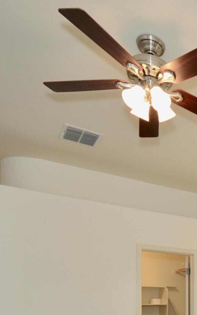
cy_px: 308
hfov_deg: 27.2
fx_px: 318
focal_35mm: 37
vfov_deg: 45.4
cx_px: 274
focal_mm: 12
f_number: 7.1
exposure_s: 1/60
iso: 800
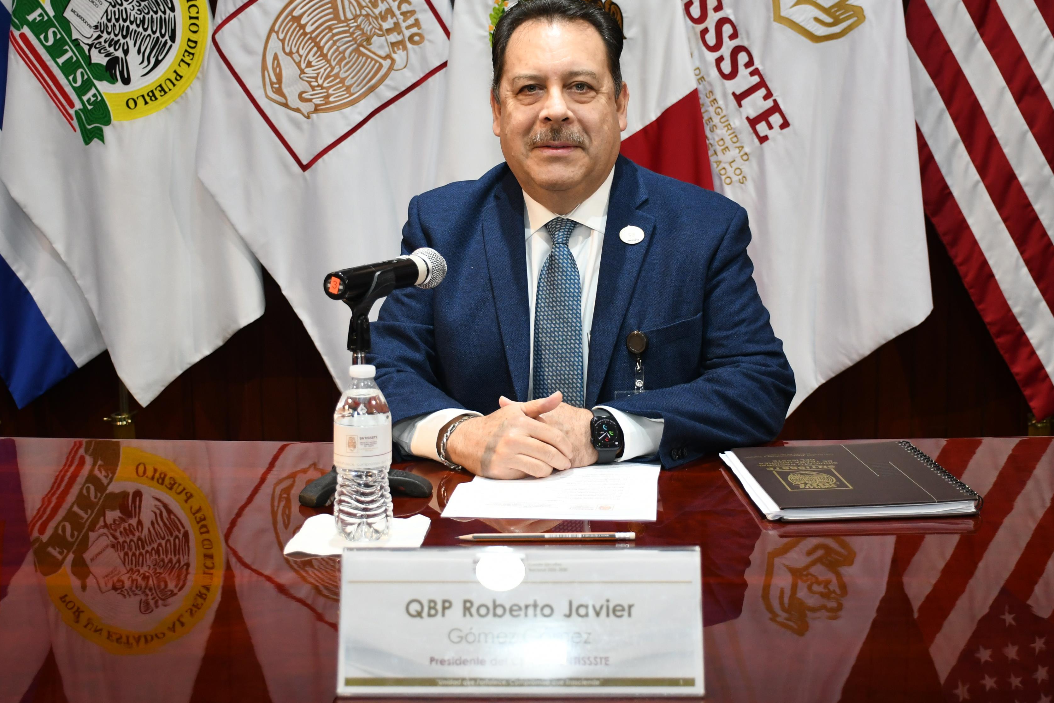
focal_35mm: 50
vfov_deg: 26.9
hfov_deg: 39.6
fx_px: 1464
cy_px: 291
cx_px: 547
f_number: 4
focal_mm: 27
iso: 1250
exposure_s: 1/100
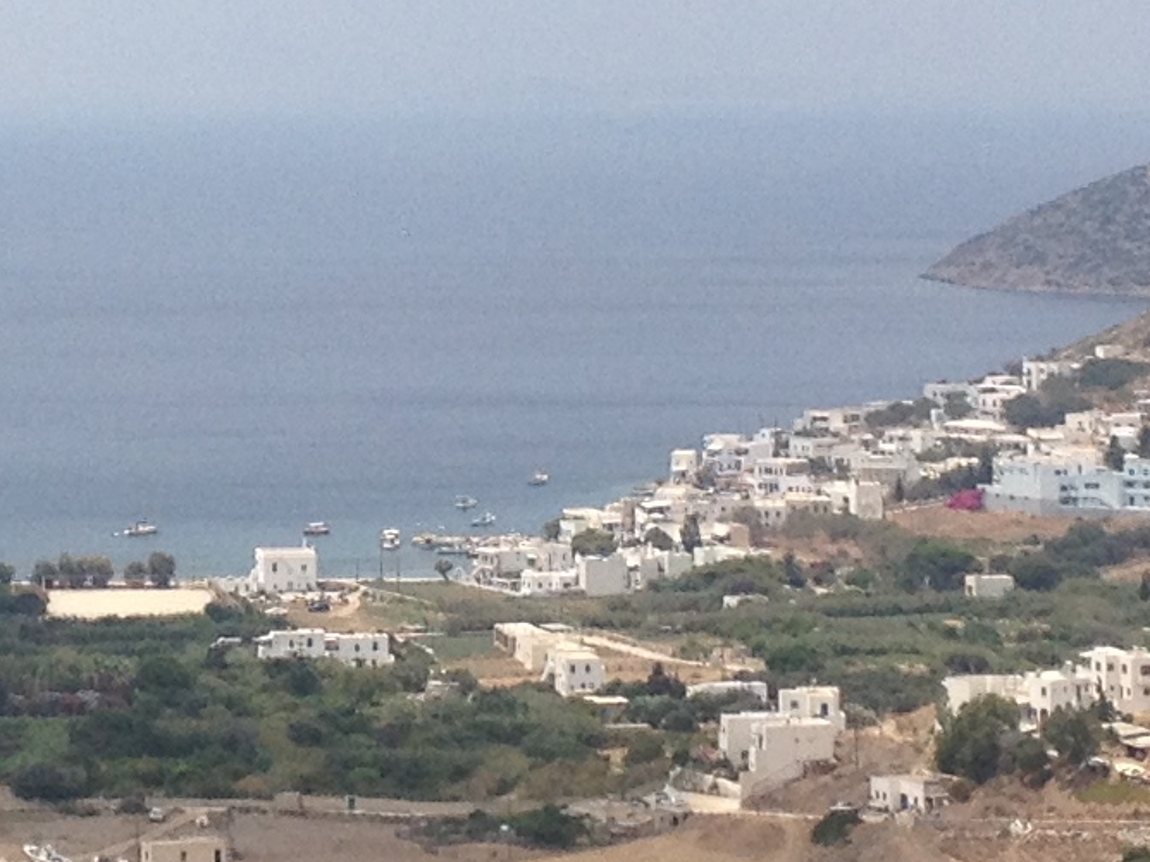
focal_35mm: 171
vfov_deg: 8.6
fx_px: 5681
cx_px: 255
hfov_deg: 11.5
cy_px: 76
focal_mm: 4.28
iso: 50
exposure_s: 1/2907
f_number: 2.4
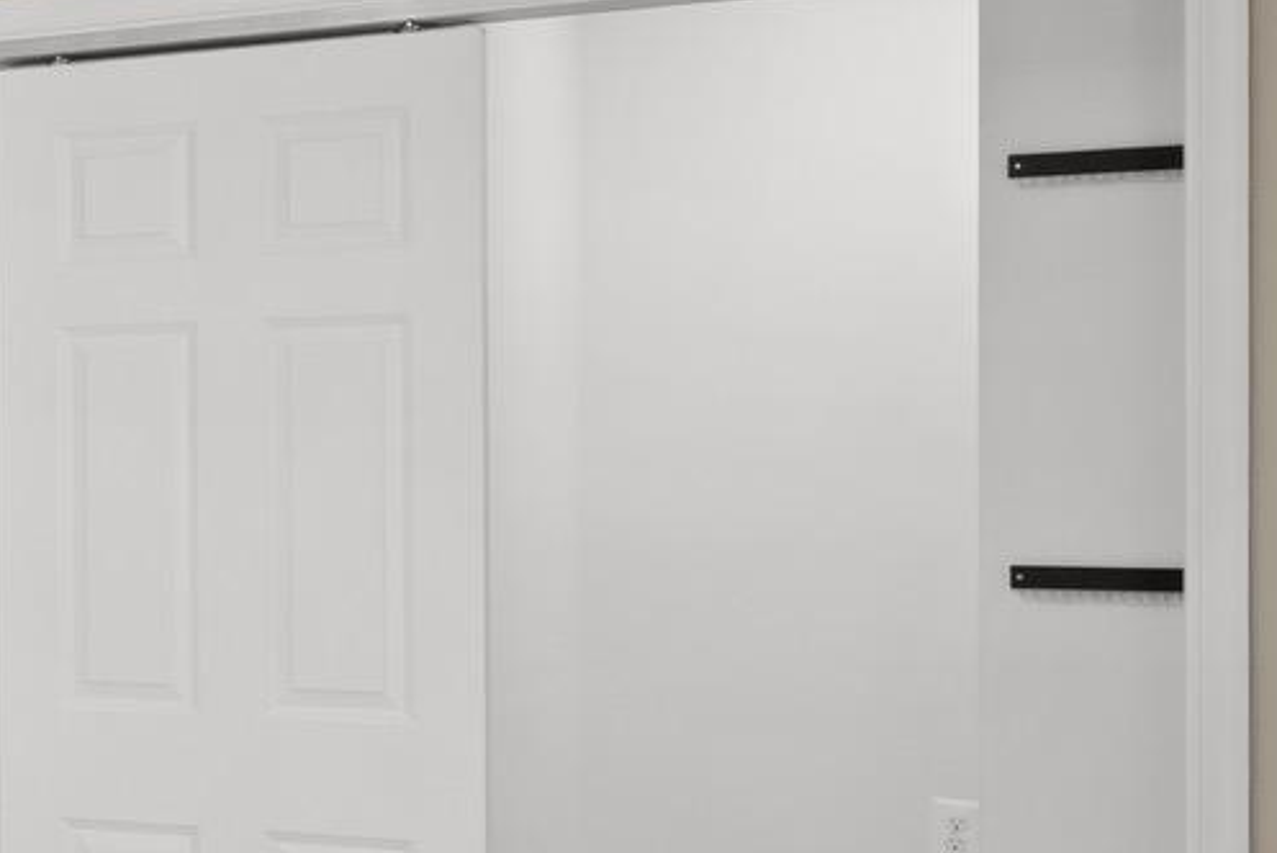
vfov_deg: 19.5
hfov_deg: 24.6
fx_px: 2484
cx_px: -439
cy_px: 412
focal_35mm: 70
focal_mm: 17
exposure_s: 1/10
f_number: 8
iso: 320
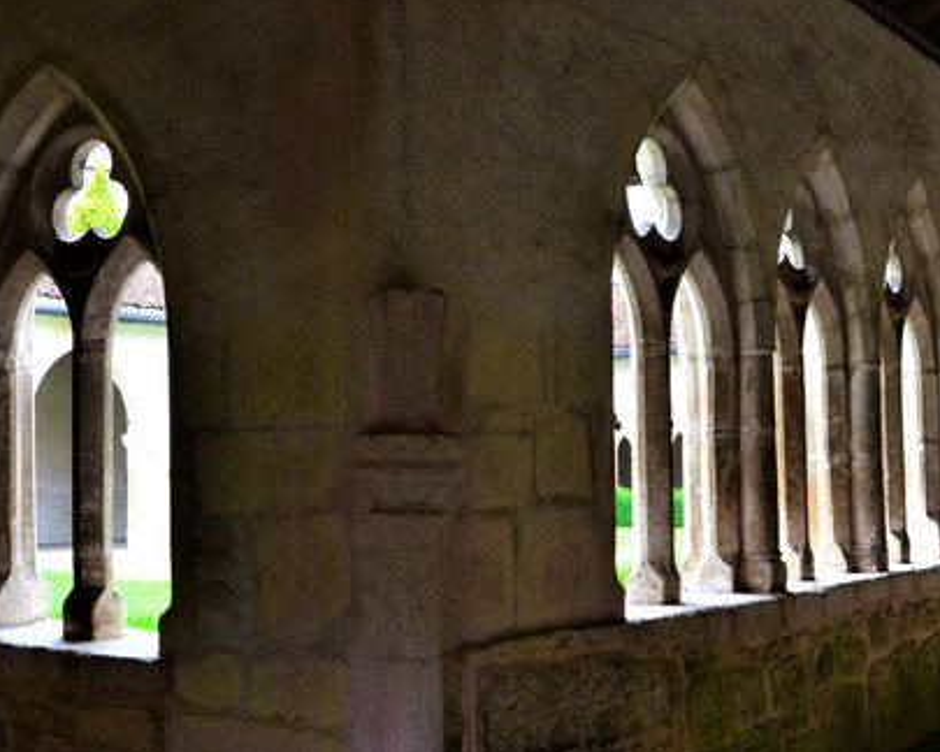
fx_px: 1391
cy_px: 415
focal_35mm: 50
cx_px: 425
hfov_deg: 37.3
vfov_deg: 30.2
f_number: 7.1
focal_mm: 18
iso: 1250
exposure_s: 1/30
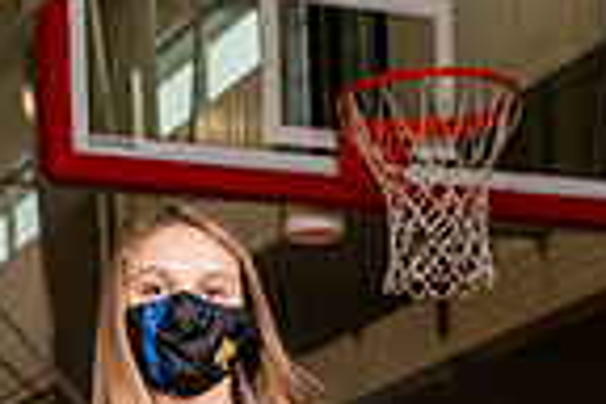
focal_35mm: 144
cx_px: 181
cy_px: 938
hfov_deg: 14.2
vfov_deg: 8.7
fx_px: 2424
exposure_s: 1/125
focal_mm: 46
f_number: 6.3
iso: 100
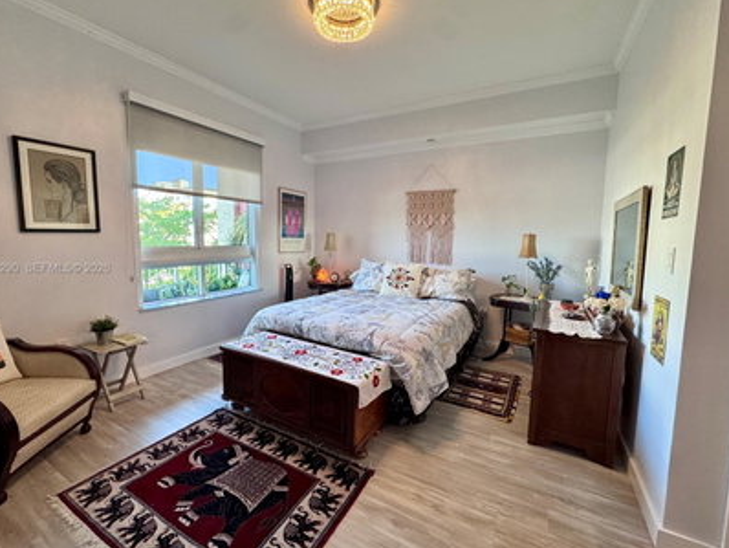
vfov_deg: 81.8
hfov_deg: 98.1
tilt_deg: -6.0
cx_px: 349
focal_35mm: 15
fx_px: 316
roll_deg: +0.6
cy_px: 269
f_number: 2.2
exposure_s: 1/120
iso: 200
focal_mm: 2.22
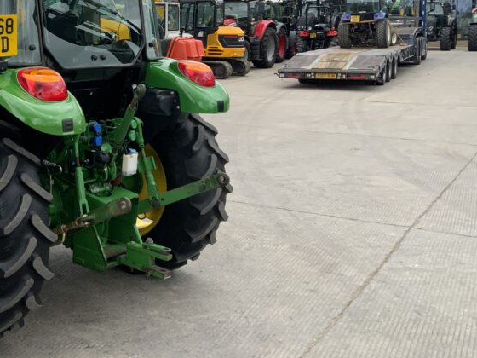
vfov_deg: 27.3
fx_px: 730
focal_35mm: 53
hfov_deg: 34.1
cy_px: 102
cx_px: 43
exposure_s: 1/551
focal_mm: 3
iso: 16
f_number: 1.8
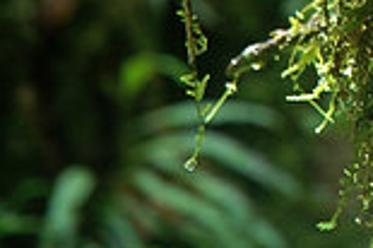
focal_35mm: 474
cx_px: 681
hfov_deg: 4.3
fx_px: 4906
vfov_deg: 2.9
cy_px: -163
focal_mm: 70
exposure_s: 1/60
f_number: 7.1
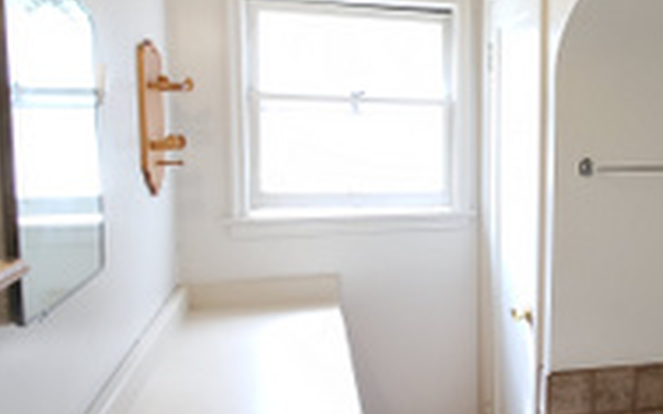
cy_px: 203
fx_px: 632
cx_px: 526
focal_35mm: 35
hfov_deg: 52.0
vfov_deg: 36.3
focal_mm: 1.8
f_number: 2.2
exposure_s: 1/59
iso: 250
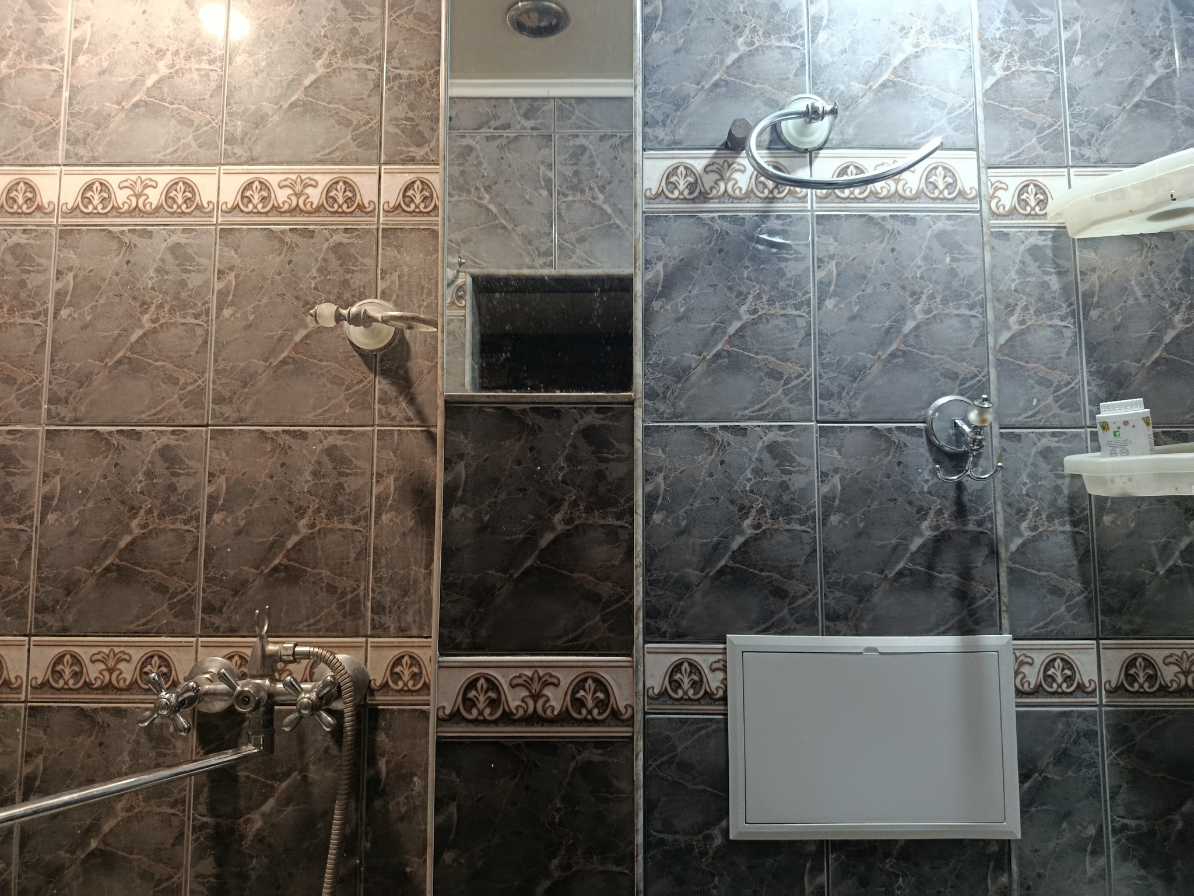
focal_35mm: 24
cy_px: 448
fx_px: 828
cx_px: 597
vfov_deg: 56.8
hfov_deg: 71.6
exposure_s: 1/50
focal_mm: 5.24
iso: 872
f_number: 1.7
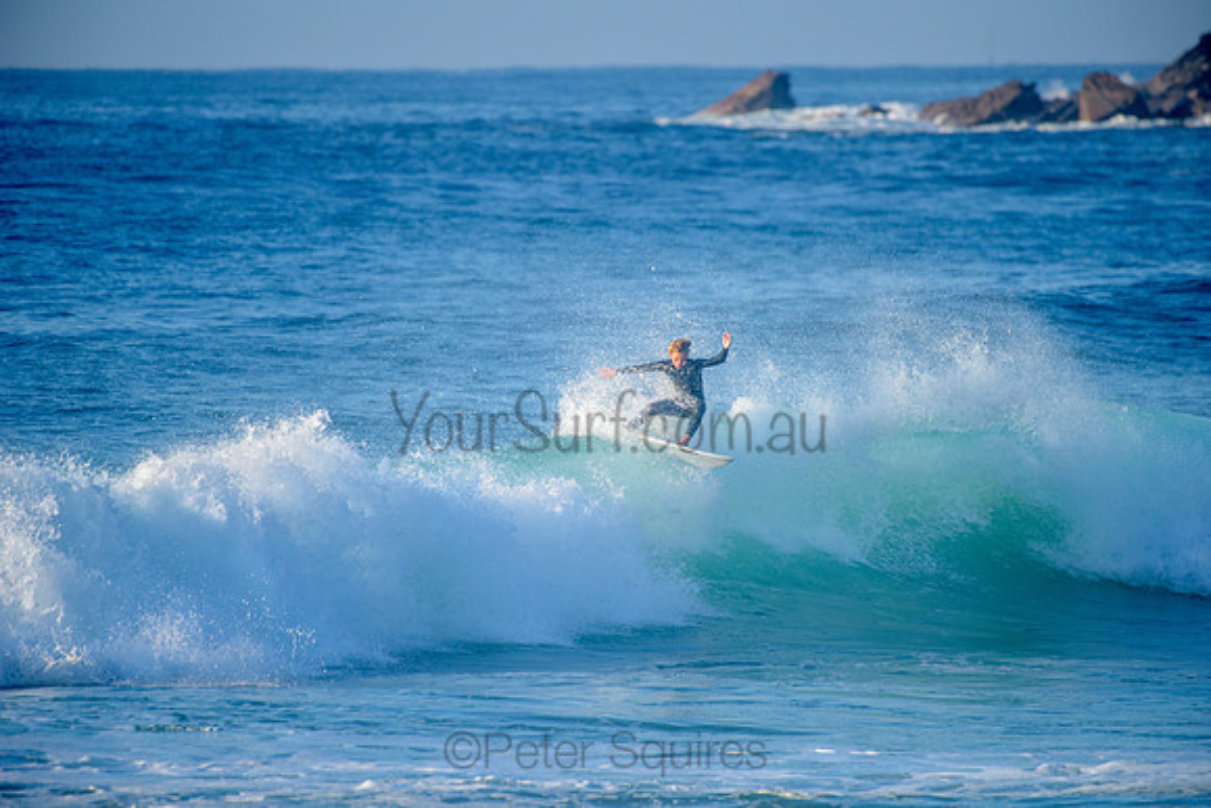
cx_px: 606
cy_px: 404
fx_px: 16823
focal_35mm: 500
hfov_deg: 4.1
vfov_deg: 2.8
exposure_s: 1/2000
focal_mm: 500
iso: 400
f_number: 5.6
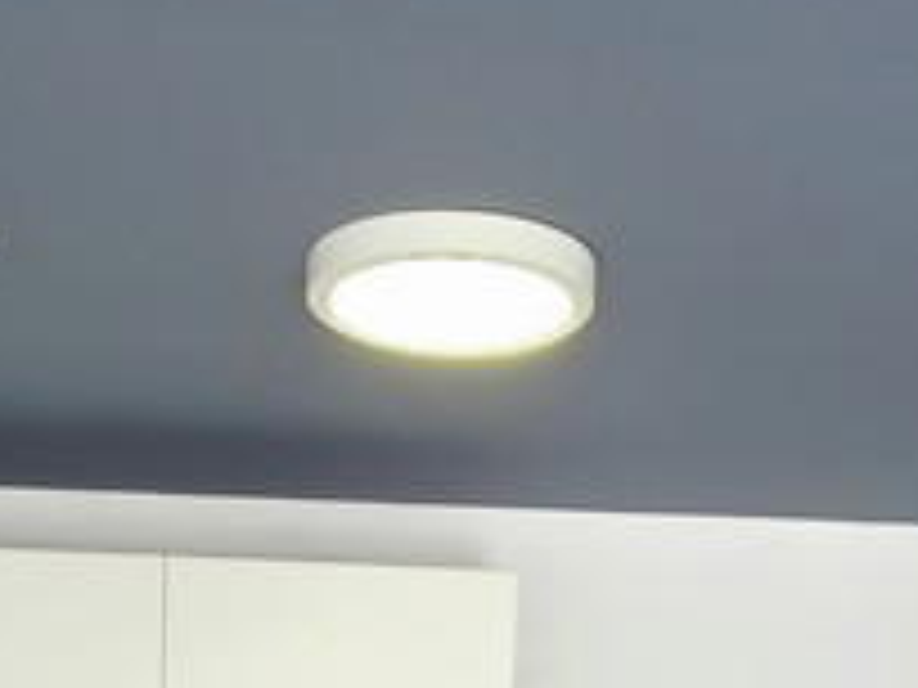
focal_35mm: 68
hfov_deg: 28.3
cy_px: 1340
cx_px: 290
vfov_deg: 16.7
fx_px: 1803
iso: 32
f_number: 1.9
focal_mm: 2.2
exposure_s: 1/60
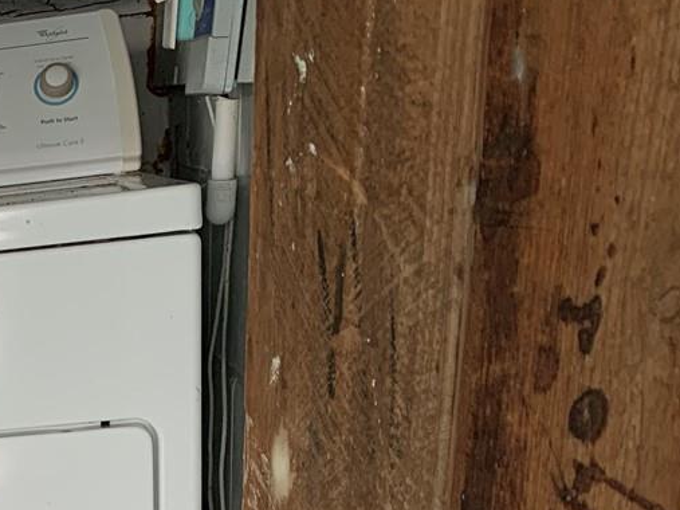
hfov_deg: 20.2
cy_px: 749
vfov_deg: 16.5
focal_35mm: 82
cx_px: -362
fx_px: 1610
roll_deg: +7.6
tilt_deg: -22.6
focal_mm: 4.25
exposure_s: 1/121
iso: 50
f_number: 1.8
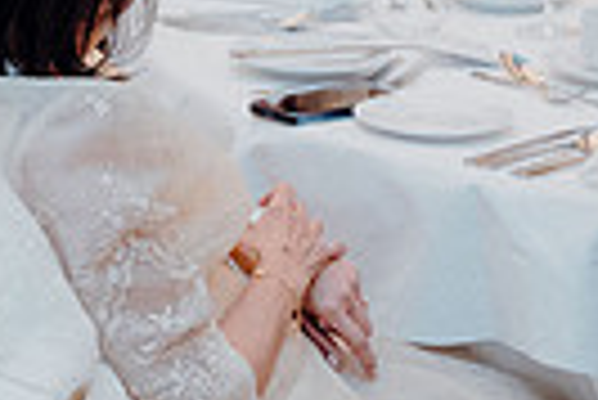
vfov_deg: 6.7
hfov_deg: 10.0
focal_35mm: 201
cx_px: 845
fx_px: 3342
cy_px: -231
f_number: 3.5
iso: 3200
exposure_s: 1/160
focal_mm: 46
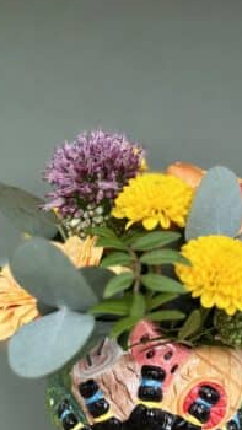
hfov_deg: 22.2
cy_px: 391
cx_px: 135
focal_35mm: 54
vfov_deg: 36.0
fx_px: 616
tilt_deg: -12.7
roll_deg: -2.9
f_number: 1.6
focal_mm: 5.96
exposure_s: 1/121
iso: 100
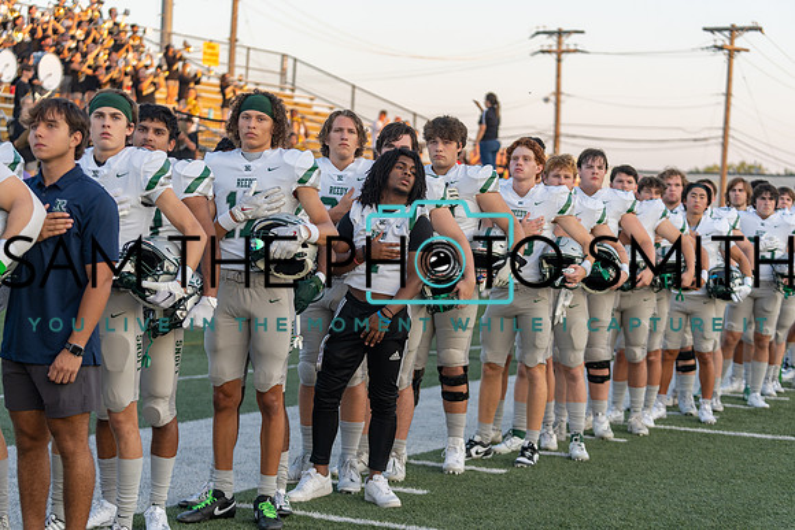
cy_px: 265
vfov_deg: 18.2
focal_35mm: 75
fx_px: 1657
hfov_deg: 27.0
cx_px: 398
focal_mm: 75
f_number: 2.8
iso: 200
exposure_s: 1/320
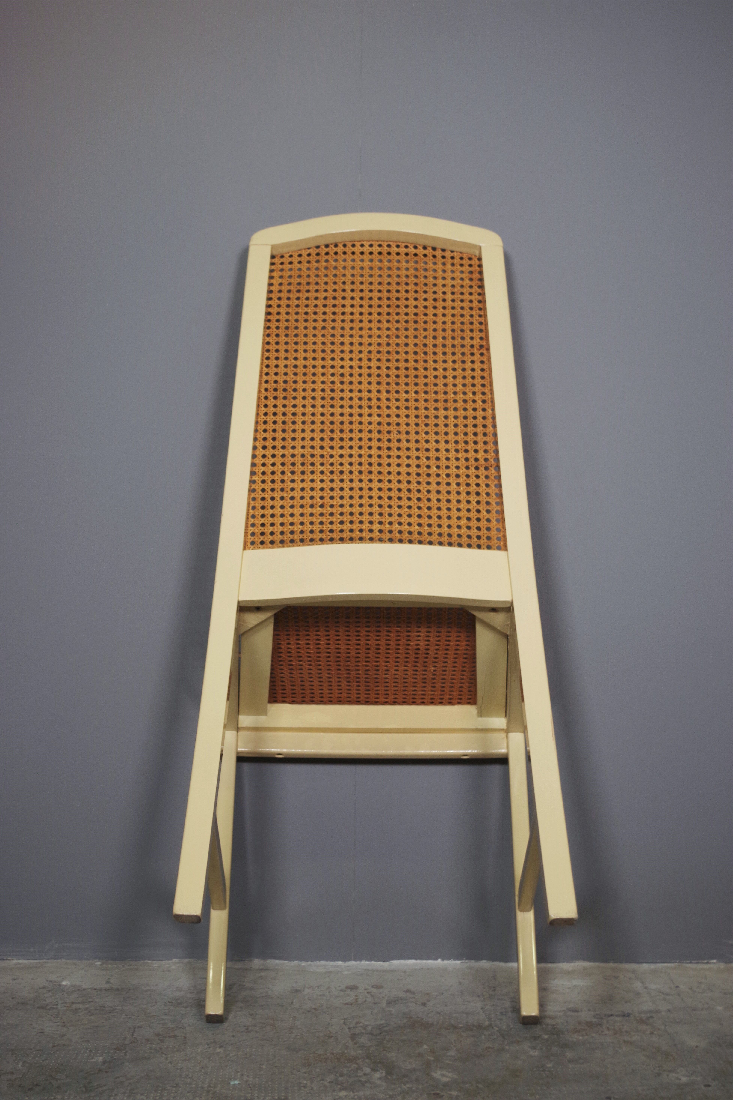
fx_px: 1497
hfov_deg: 27.5
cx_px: 366
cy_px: 550
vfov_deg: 40.3
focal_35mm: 49
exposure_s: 1/60
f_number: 4
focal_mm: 32.5
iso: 400
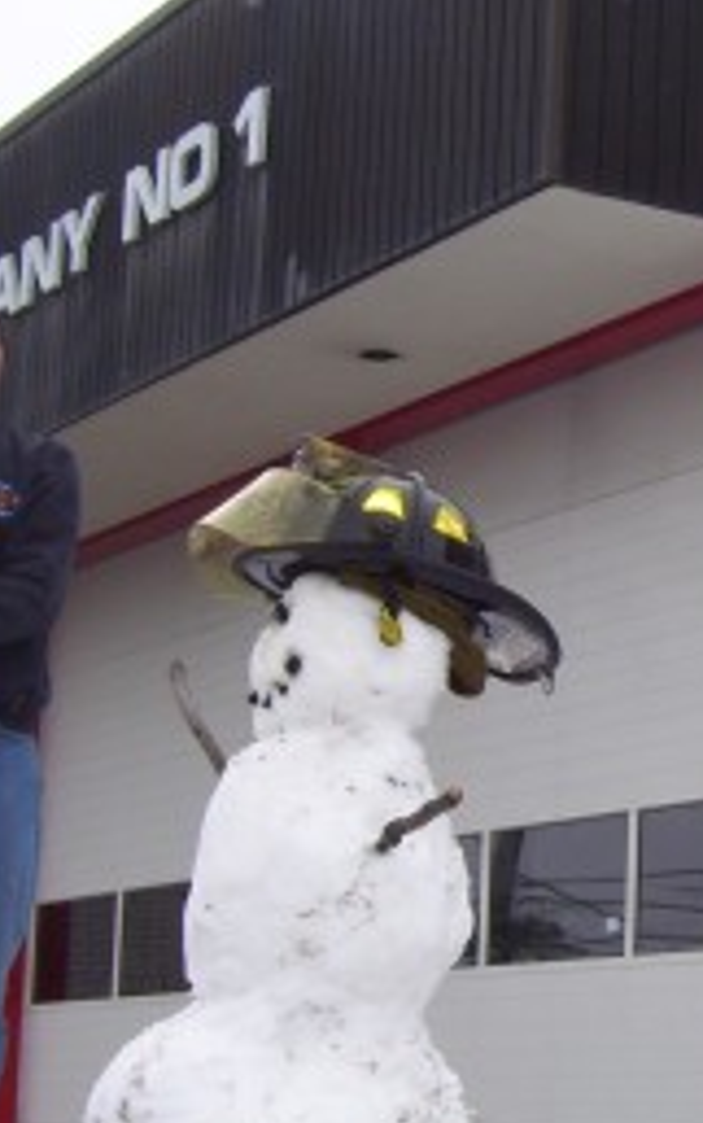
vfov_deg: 21.8
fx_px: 2907
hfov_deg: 13.6
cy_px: 625
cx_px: 694
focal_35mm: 95
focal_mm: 6
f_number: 4.8
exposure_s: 1/320
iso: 80
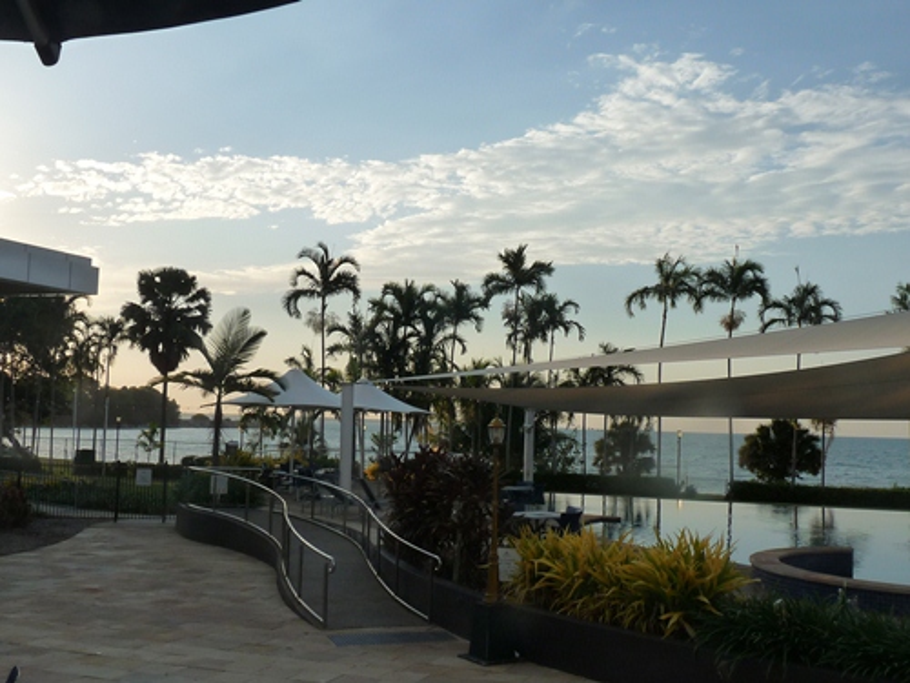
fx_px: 1078
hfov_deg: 45.8
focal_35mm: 41
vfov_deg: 35.1
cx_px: 455
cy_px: 342
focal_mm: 5.1
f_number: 5.6
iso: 160
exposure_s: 1/400
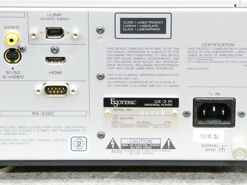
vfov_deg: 7.2
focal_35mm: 207
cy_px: 75
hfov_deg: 9.6
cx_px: 131
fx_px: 1477
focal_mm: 25.6
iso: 1600
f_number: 5.6
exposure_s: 1/25
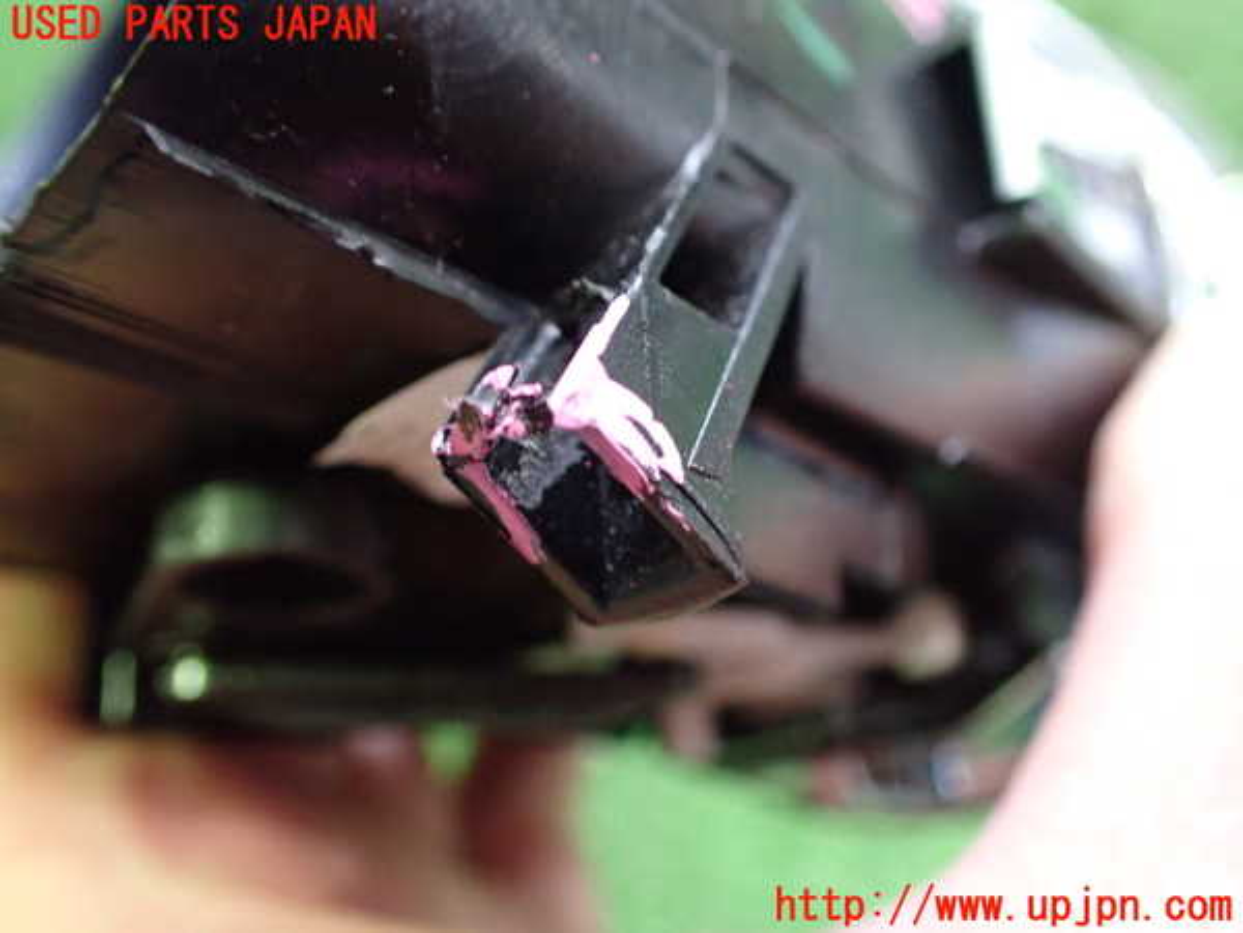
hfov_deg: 60.0
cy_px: 466
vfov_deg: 46.8
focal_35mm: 30
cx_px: 622
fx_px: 1077
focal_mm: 5.4
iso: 1000
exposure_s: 1/30
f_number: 2.3
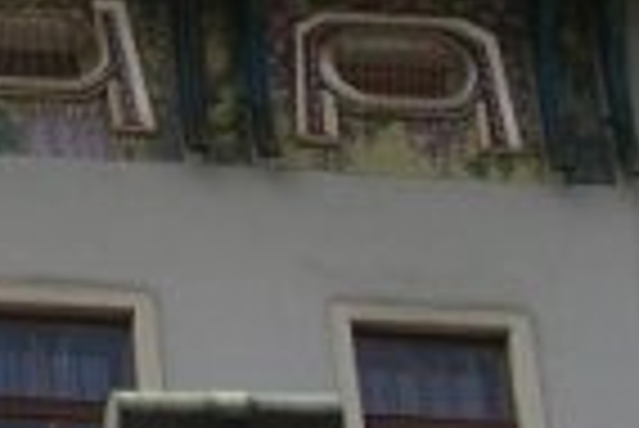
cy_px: -5
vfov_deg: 5.6
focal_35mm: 246
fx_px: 4371
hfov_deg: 8.1
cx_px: -486
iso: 50
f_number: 3.3
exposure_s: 1/532
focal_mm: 8.5
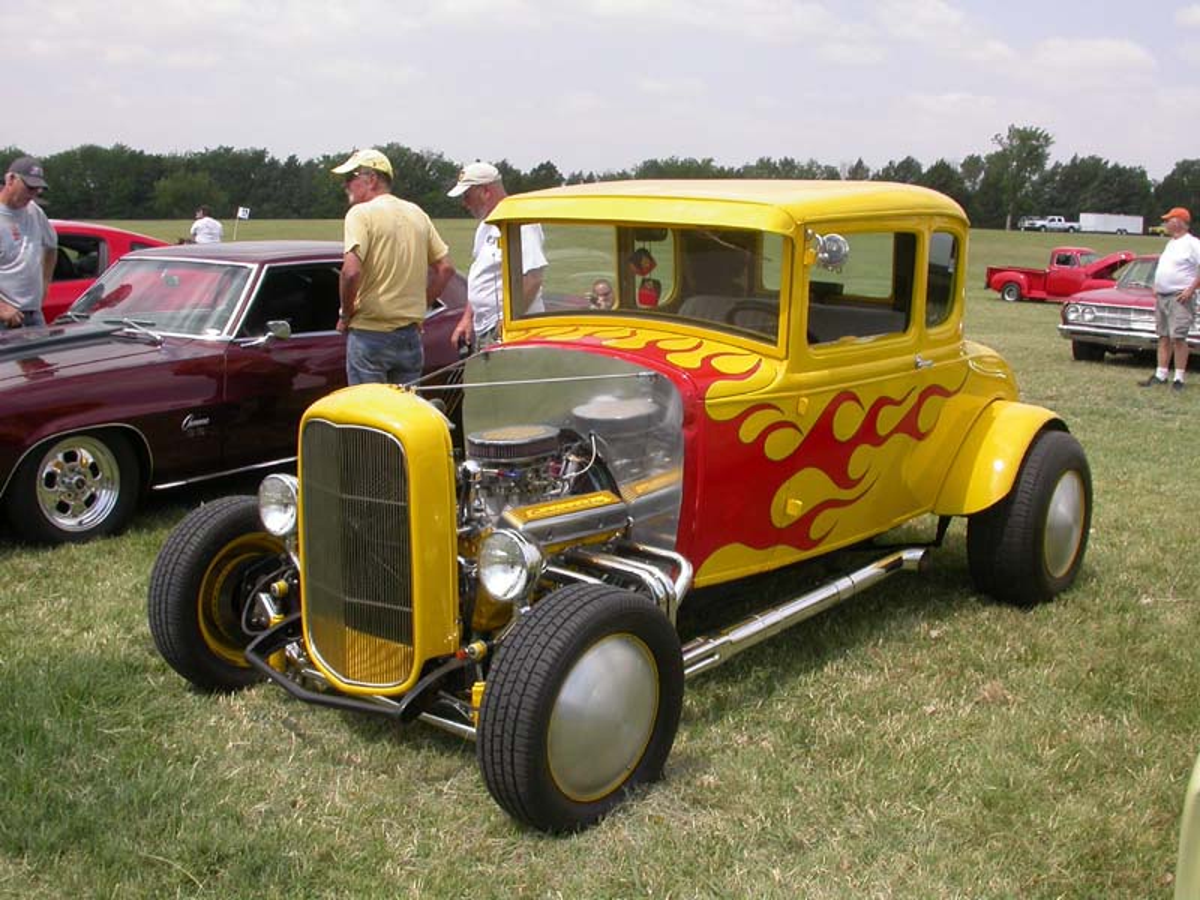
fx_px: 1317
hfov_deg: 49.0
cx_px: 600
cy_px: 450
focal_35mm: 38
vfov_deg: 37.7
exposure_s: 1/320
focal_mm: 7.85
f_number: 6.7
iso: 100
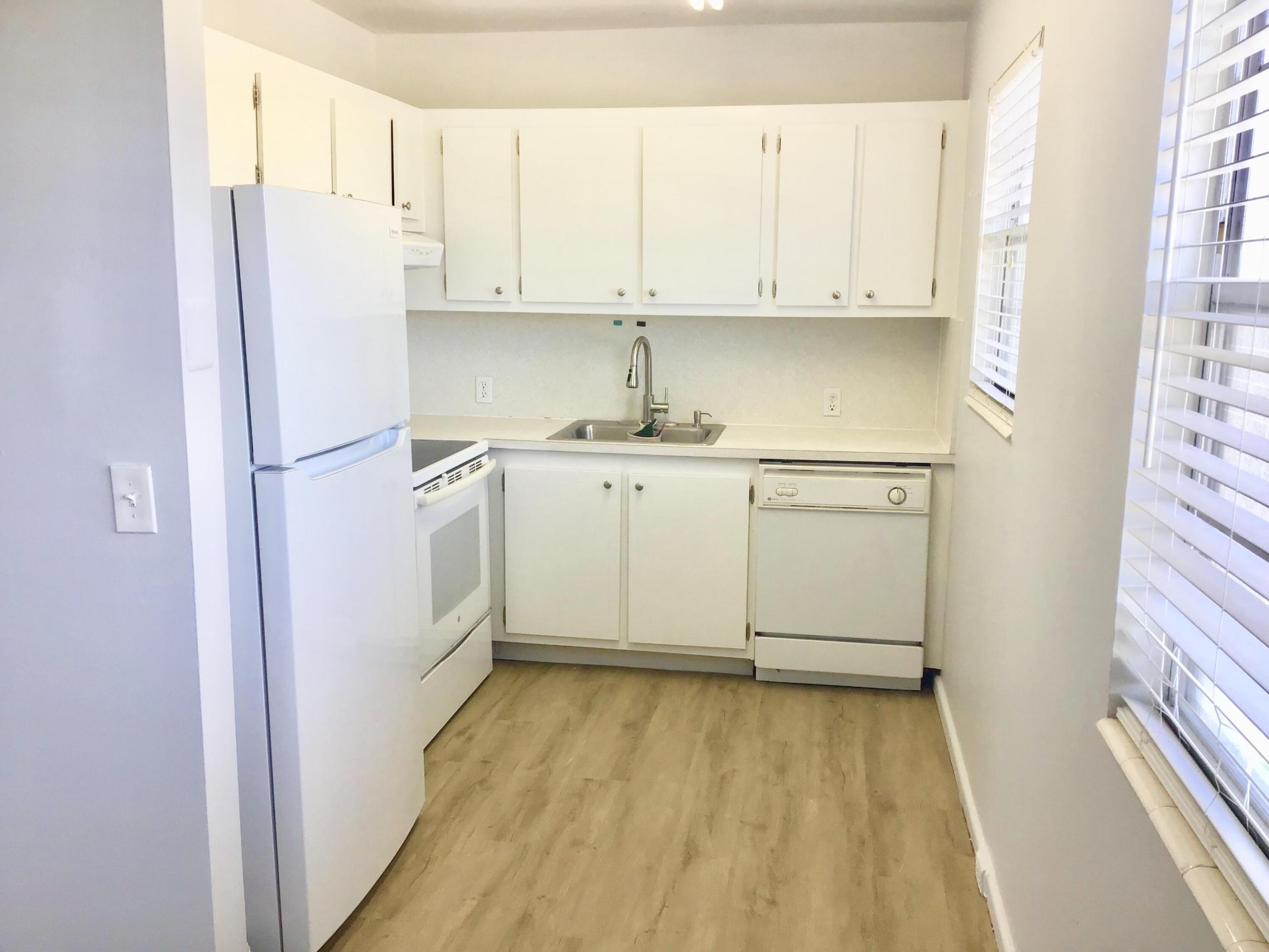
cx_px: 634
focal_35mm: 31
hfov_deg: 58.4
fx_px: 1136
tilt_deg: -10.0
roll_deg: -0.5
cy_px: 476
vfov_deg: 45.4
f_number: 2.4
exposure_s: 1/60
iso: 25
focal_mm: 3.3
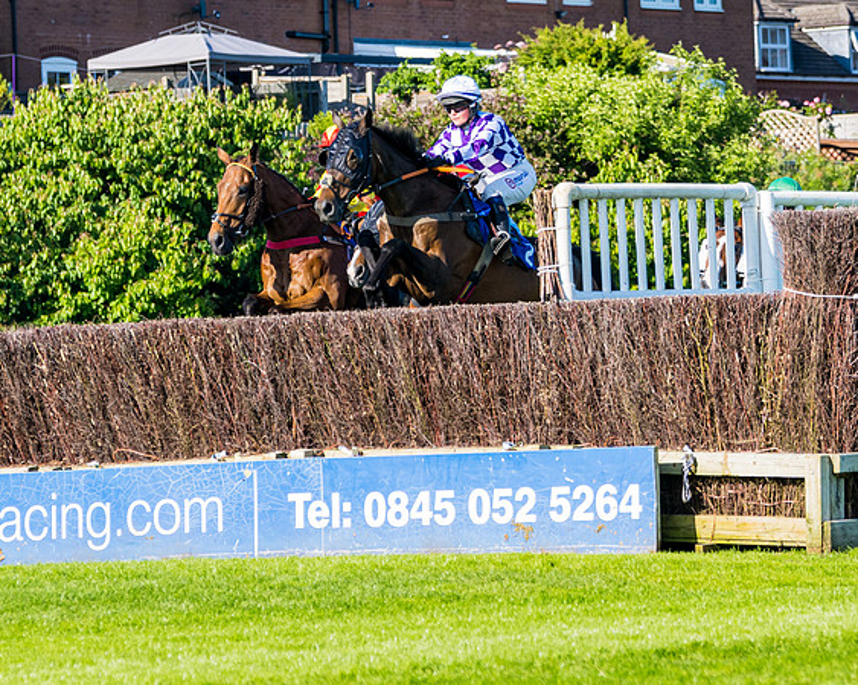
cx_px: 471
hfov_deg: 7.3
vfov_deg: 5.8
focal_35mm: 264
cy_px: 377
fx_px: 6713
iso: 200
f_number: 4
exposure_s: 1/1600
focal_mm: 112
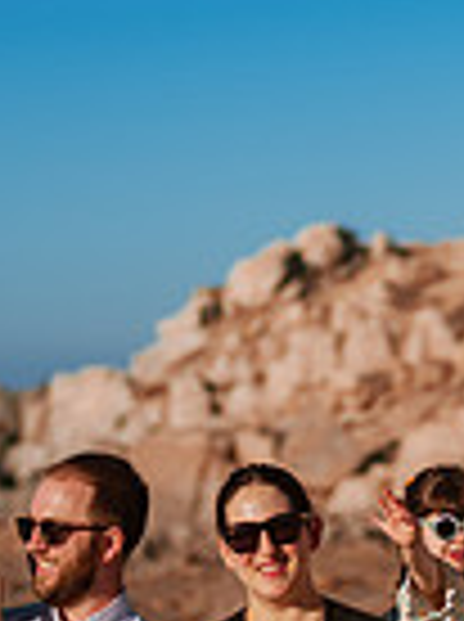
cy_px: 758
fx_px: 4213
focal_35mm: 235
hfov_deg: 6.3
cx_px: 315
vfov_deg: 8.3
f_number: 2.2
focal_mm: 58
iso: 50
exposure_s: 1/8000
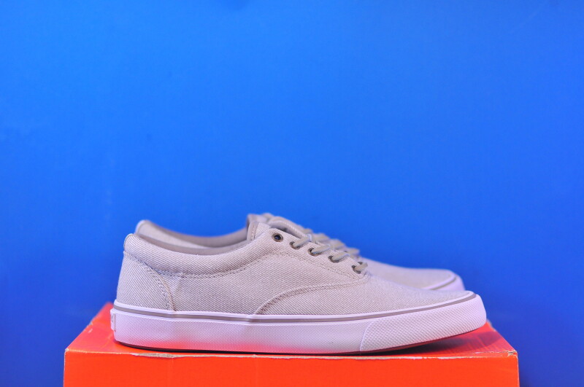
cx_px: 292
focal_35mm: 75
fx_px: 1215
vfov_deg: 18.1
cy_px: 194
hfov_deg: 27.0
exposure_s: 1/320
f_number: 2.2
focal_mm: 50
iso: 250
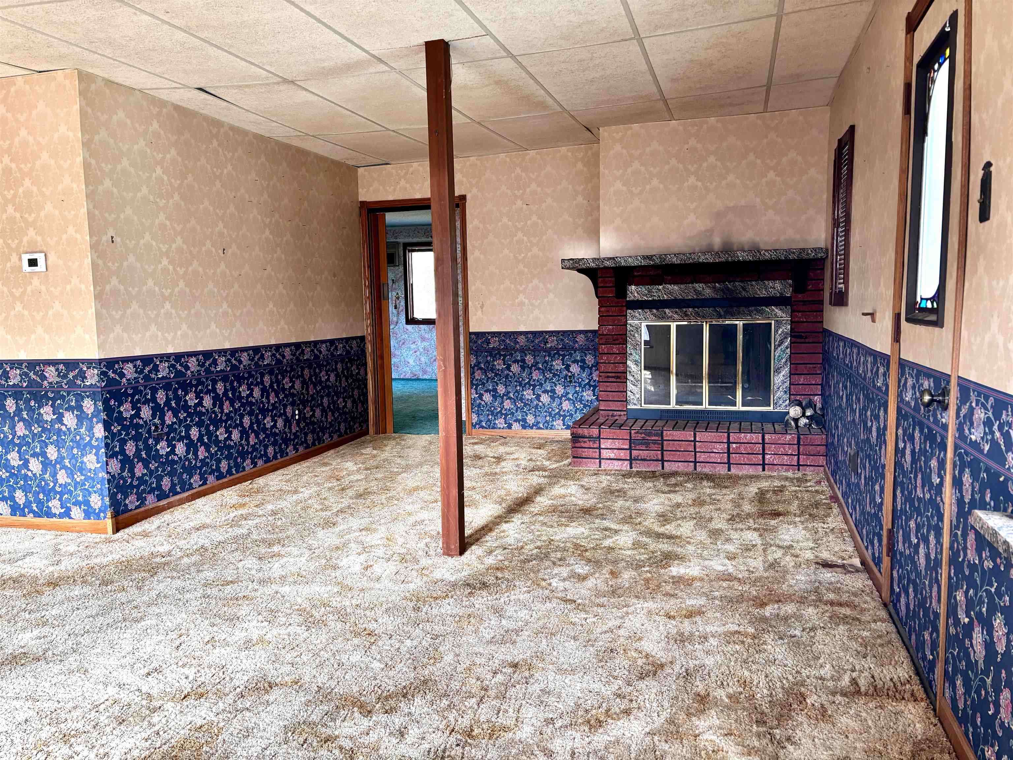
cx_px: 506
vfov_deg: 53.1
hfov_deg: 67.3
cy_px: 380
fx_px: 761
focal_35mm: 26
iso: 200
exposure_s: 1/60
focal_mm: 5.96
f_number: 1.6
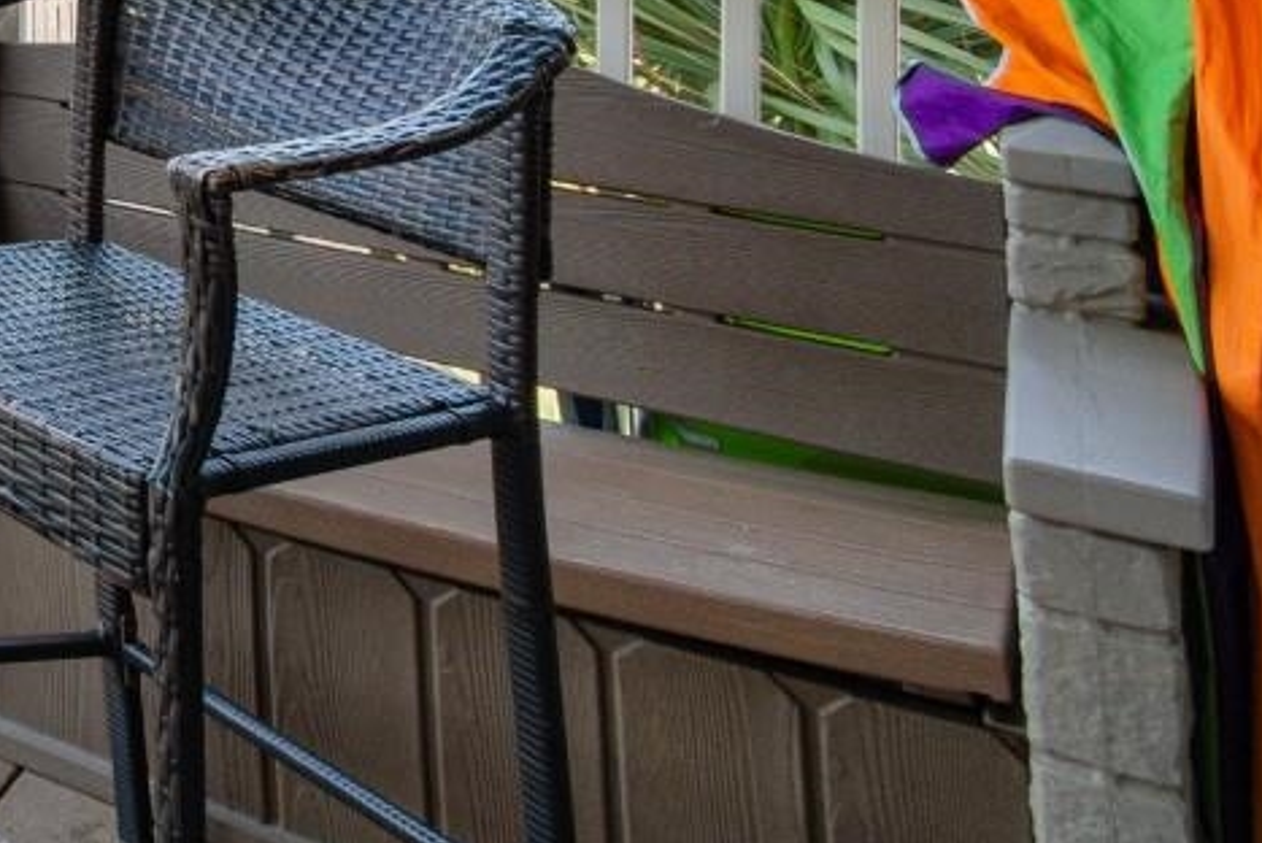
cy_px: -462
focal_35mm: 52
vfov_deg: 21.4
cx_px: -908
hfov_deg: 23.5
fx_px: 1824
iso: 100
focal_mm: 10
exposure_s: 1/200
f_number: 7.1
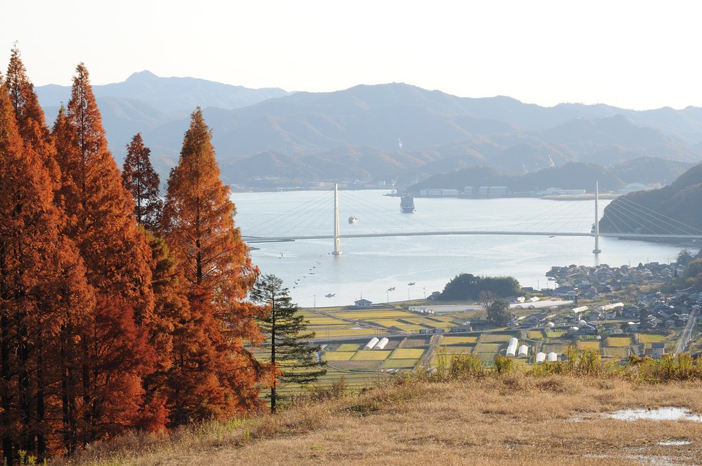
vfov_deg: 13.0
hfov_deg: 19.5
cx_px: 351
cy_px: 233
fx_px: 2045
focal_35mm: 105
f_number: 14
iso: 400
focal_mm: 70
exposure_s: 1/125
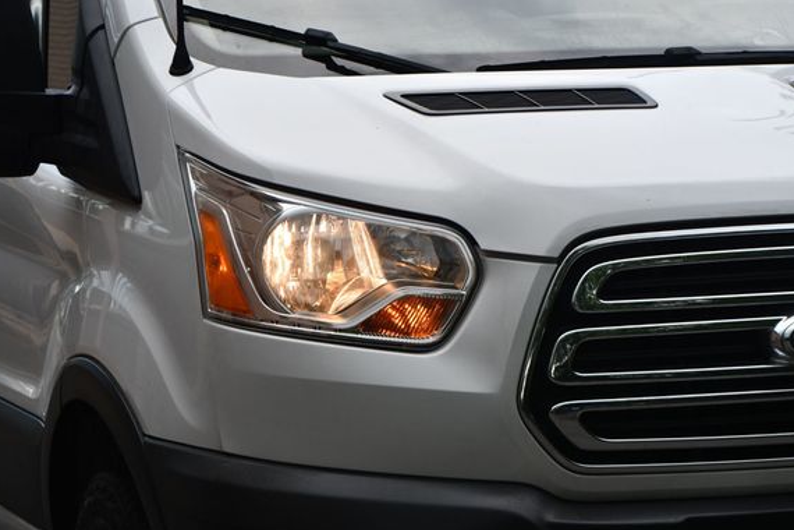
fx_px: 3043
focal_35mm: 138
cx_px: 365
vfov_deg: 9.9
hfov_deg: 14.9
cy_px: 273
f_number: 6.3
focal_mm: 82
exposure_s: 1/250
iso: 200
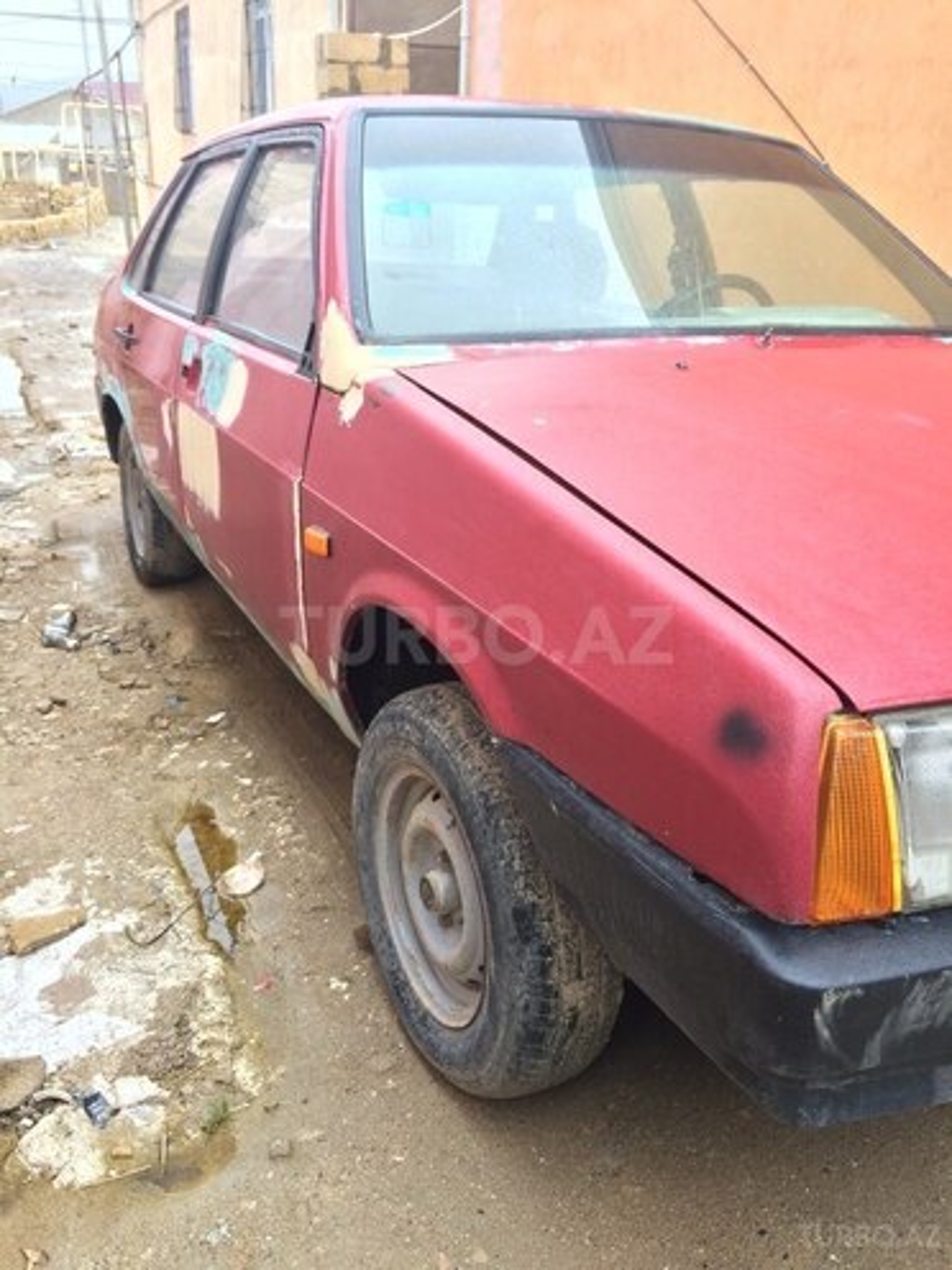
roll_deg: -2.1
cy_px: 635
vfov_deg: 61.7
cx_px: 476
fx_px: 1063
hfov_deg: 48.2
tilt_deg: -25.7
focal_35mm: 29
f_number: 2.2
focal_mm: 4.15
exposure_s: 1/100
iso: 40
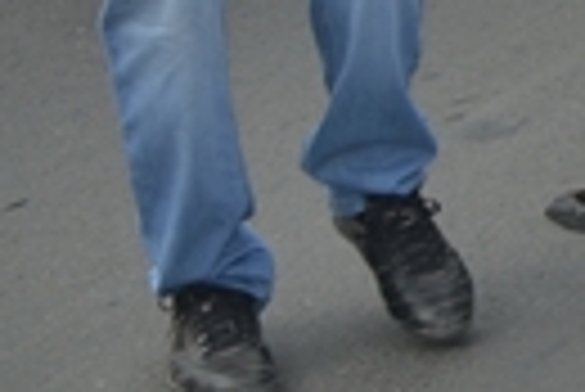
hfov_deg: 8.9
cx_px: 1796
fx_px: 2993
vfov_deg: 7.0
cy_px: -556
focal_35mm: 184
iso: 100
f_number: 4.5
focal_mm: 20
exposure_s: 1/200
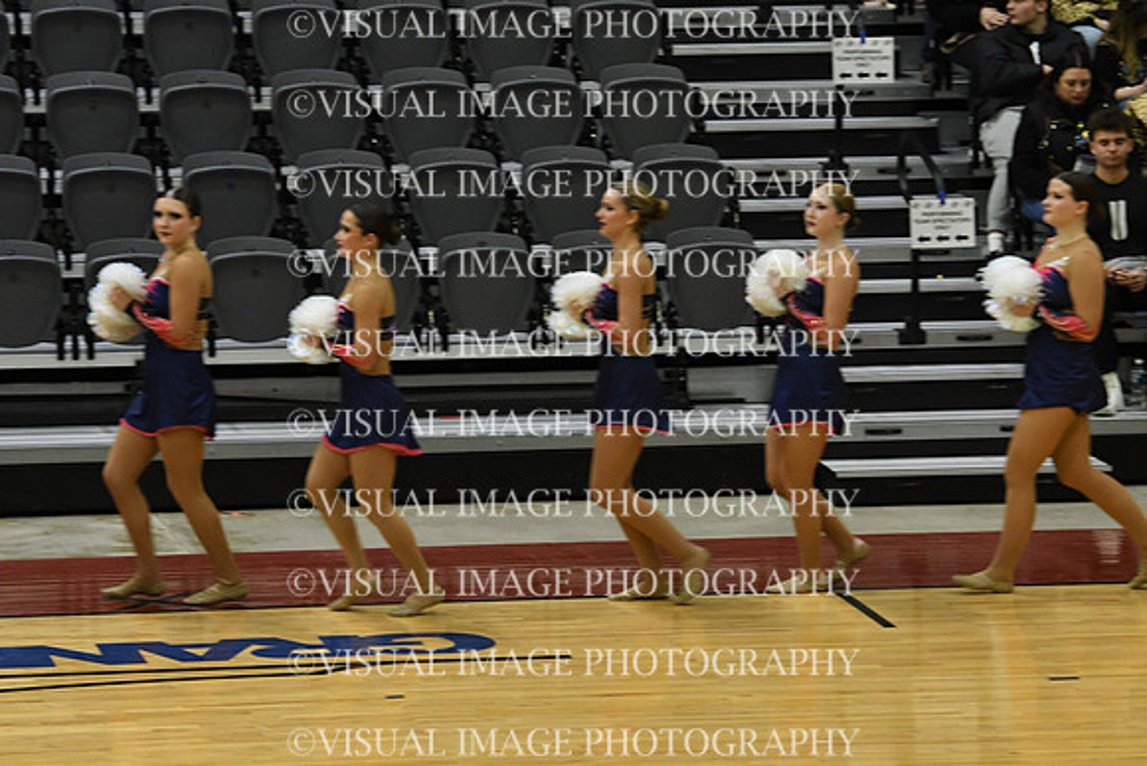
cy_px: 383
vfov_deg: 6.8
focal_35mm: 202
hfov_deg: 10.2
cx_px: 574
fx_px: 6437
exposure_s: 1/500
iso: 4000
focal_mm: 135
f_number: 4
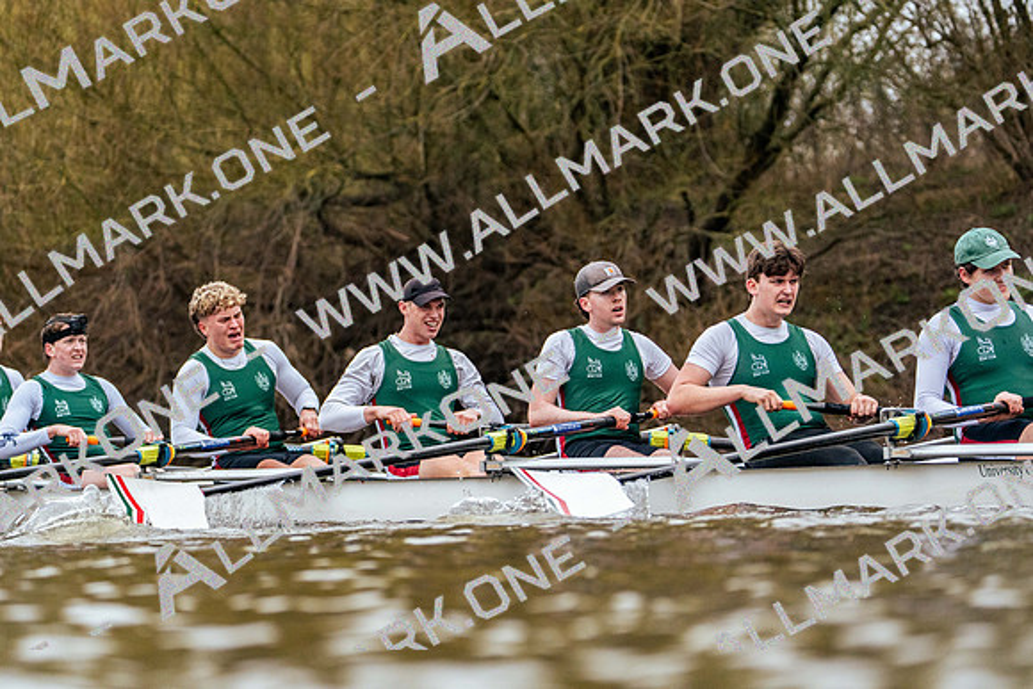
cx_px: 516
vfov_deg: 5.0
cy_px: 344
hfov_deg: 7.4
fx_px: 7950
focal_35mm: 277
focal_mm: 277
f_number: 6.3
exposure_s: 1/2000
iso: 4000
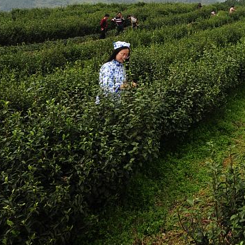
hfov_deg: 35.7
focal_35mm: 40
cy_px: -25
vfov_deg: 35.6
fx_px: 320
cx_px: 270
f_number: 16
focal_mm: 14
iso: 200
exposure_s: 1/125
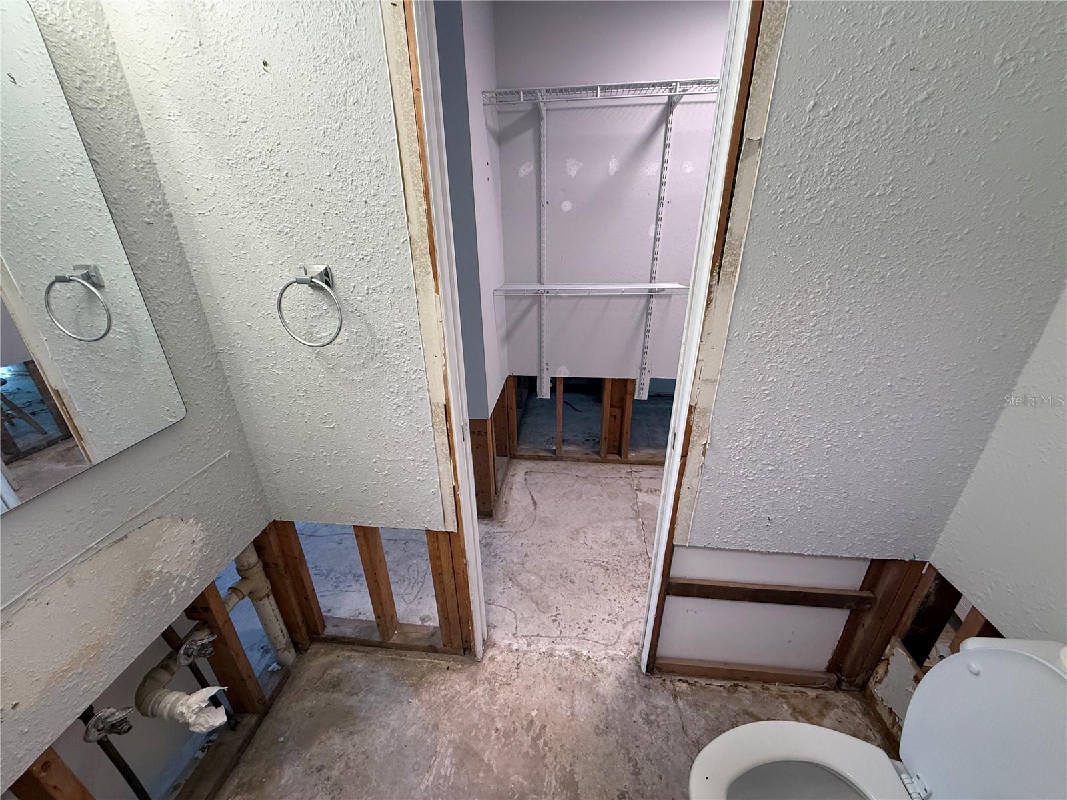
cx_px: 534
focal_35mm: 14
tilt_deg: -23.4
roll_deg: +1.2
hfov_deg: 102.1
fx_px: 432
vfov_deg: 85.7
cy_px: 400
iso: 250
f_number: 2.2
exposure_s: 1/120
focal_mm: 2.22
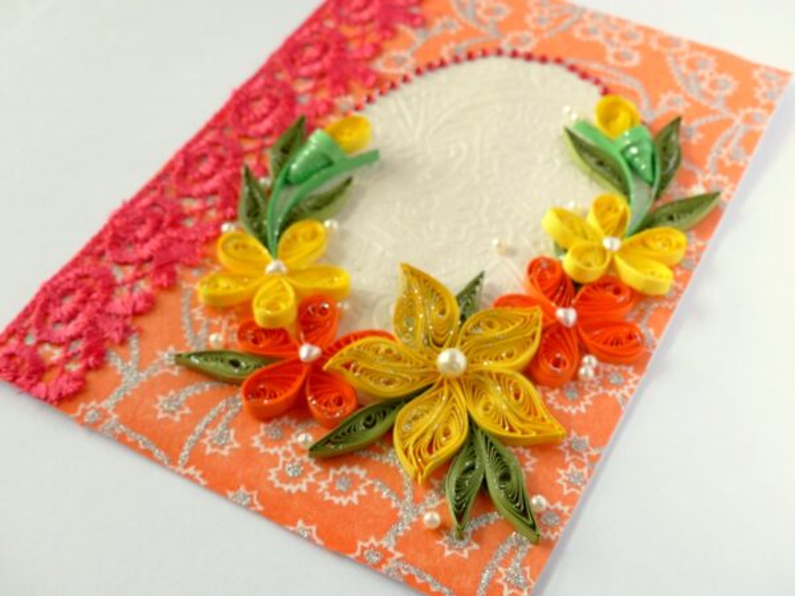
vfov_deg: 29.1
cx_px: 398
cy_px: 298
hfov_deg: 38.2
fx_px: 1148
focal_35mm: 50
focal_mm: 9.1
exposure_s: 1/125
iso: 100
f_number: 2.8
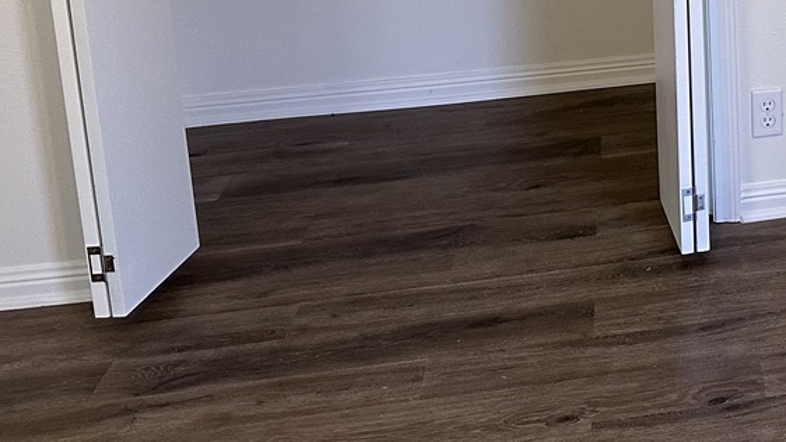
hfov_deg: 27.4
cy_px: -162
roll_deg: +0.3
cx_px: 962
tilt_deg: -10.0
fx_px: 1396
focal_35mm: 67
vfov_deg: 16.8
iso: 320
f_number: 1.78
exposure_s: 1/60
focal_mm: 6.86
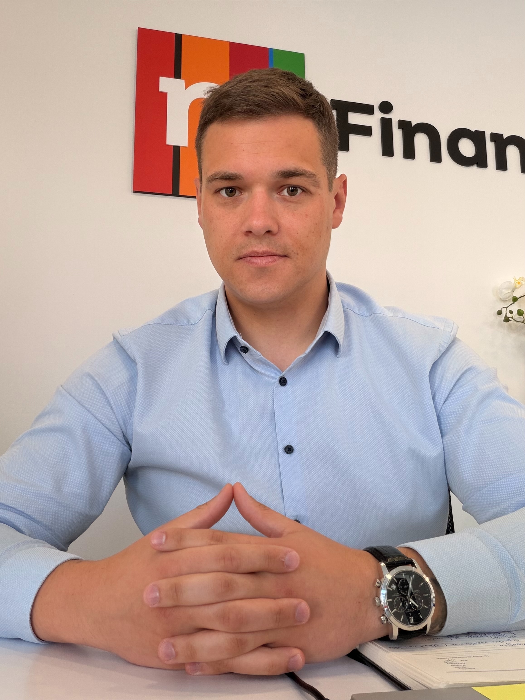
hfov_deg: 46.8
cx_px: 262
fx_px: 607
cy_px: 350
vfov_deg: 60.0
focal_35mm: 30
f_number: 1.9
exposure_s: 1/50
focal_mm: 2.71
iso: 40
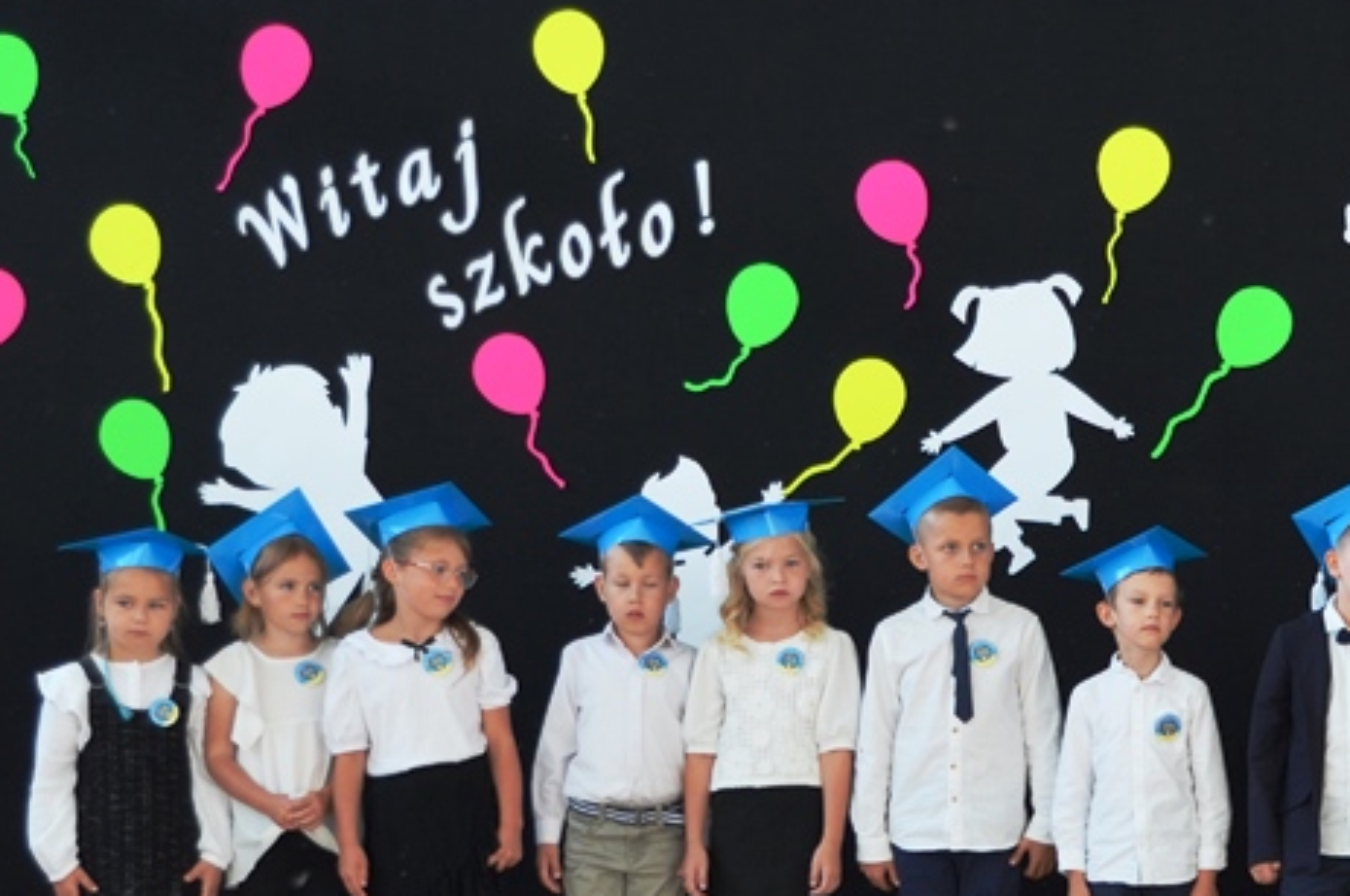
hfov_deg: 17.2
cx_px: 1362
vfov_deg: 11.7
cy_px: 808
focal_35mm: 116
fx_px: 4346
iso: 400
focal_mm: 35
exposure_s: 1/100
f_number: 5
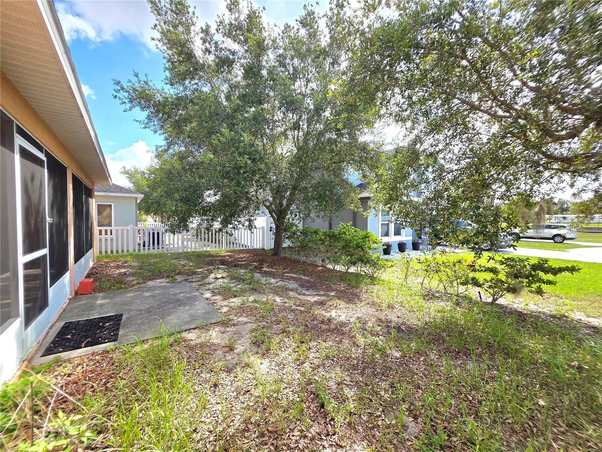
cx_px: 301
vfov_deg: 89.9
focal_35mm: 13
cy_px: 226
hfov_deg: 106.2
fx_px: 226
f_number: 1.9
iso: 40
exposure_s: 1/667
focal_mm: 2.2
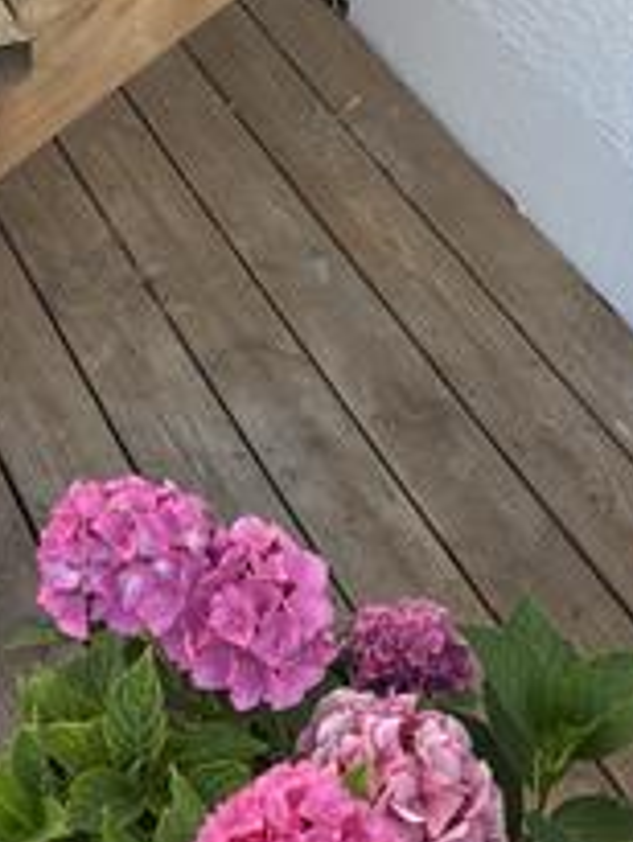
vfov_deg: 24.3
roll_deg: -4.5
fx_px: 1851
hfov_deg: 19.4
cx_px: 238
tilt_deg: -29.9
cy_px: -29
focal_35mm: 76
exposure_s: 1/801
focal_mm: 5.96
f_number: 1.6
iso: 50
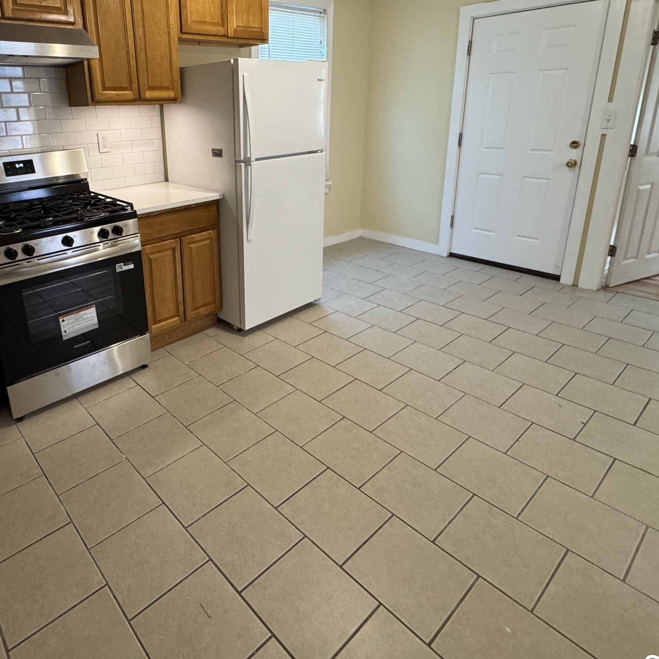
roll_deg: +1.6
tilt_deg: -16.7
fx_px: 474
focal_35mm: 22
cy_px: 246
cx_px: 233
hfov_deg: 68.1
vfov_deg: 68.5
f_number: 2.2
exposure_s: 1/60
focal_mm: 2.22
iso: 250
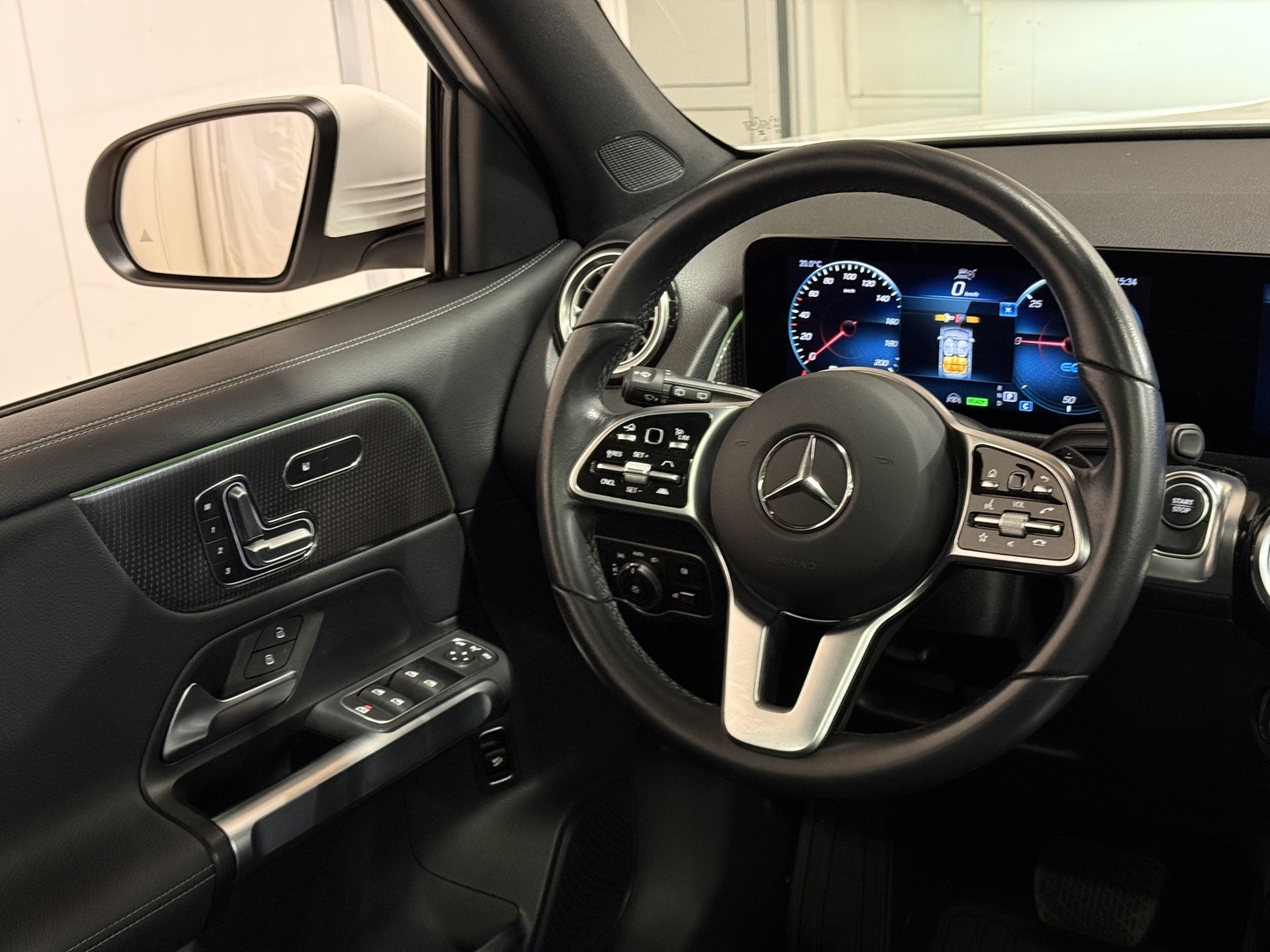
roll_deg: +4.7
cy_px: 476
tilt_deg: -19.0
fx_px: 1761
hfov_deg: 39.7
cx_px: 635
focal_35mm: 48
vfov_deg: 30.3
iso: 400
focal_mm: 6.76
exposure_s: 1/33
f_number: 1.78
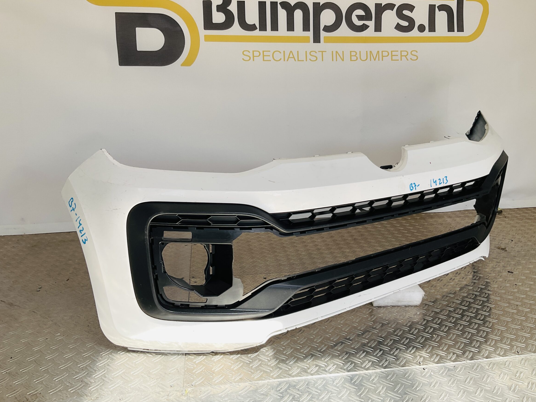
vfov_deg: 44.1
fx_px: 495
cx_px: 291
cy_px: 183
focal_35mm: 32
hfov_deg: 56.7
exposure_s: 1/666
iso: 16
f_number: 1.8
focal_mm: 3
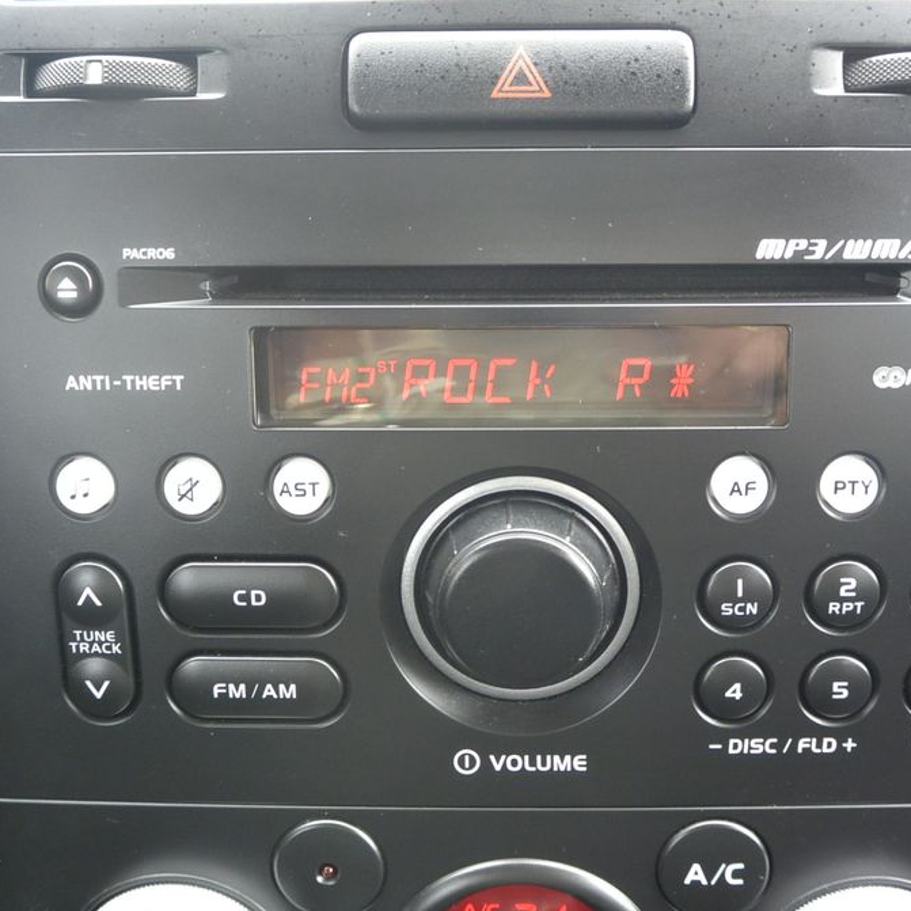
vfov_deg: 47.2
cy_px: 451
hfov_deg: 47.1
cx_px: 513
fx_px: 1042
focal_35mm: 35
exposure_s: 1/80
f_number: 3.5
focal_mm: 10
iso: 400
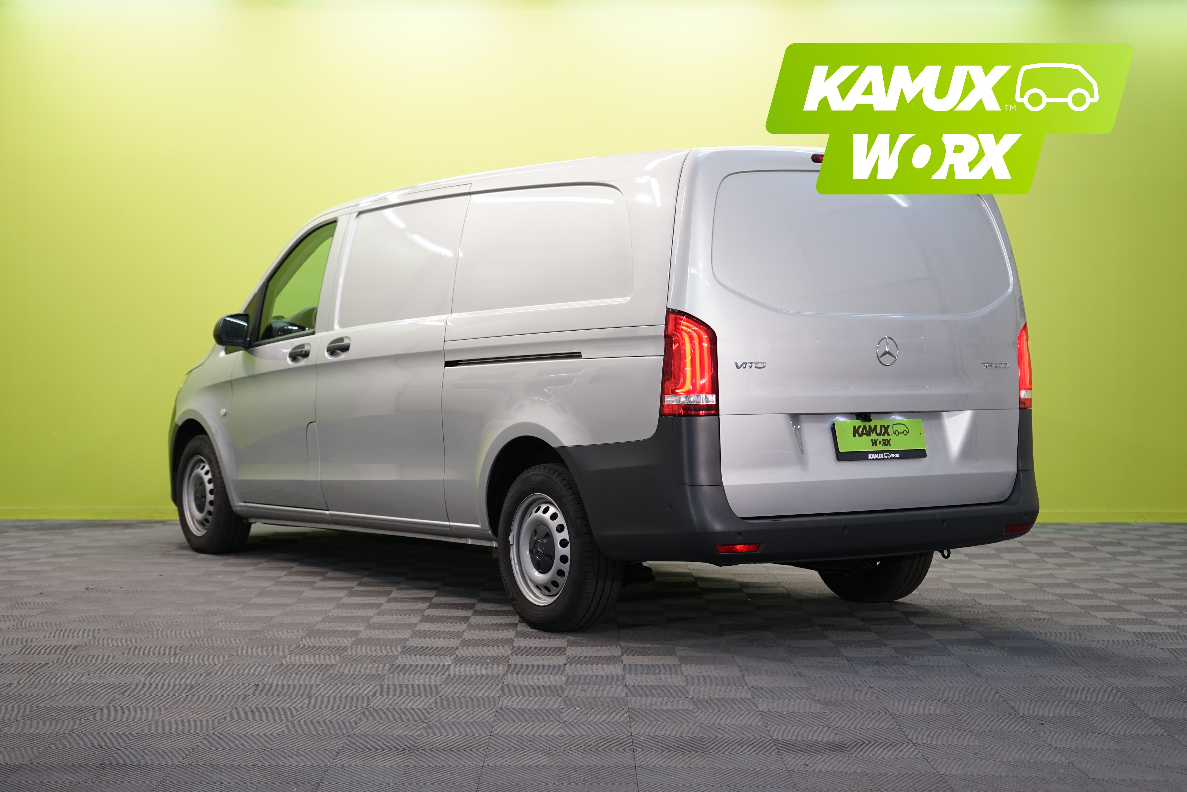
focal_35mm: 54
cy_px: 396
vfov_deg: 25.1
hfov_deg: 36.9
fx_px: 1780
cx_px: 594
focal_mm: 54
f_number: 5
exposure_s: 1/40
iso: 500
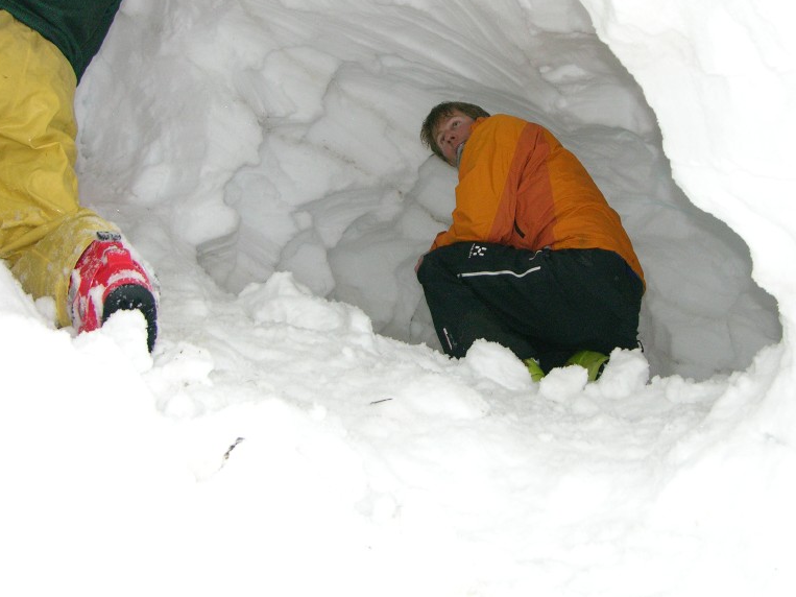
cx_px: 479
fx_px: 1081
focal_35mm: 47
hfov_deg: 40.3
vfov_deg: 30.7
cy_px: 209
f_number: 2.8
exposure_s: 1/60.1
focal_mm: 8.9
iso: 200
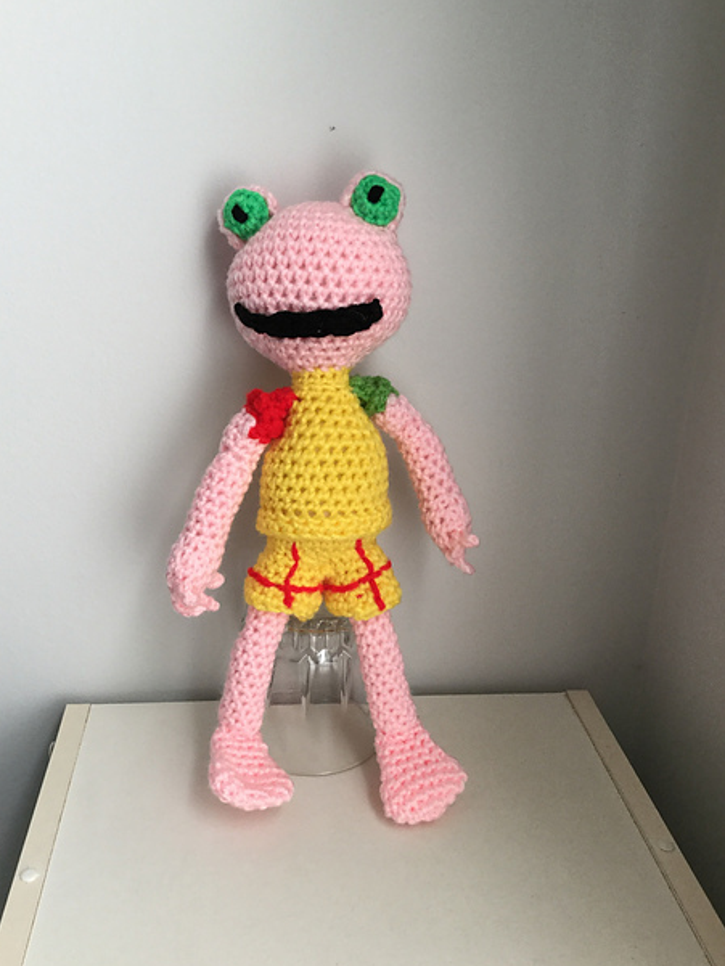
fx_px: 921
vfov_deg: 55.3
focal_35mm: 33
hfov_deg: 43.0
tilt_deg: -21.6
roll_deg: -1.1
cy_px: 485
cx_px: 349
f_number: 2.4
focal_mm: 3.3
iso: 32
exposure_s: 1/30
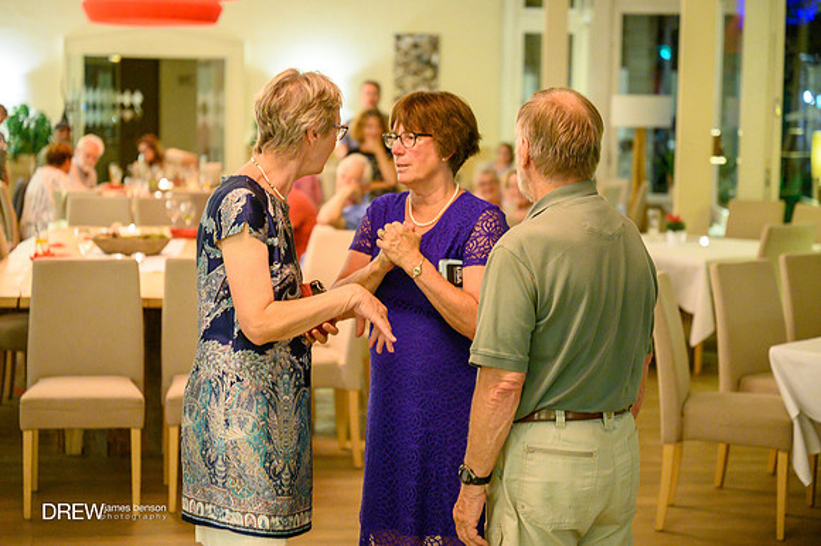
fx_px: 1595
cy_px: 273
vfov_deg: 19.4
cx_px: 410
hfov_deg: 28.9
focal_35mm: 70
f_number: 2.8
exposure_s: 1/80
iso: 3200
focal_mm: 70
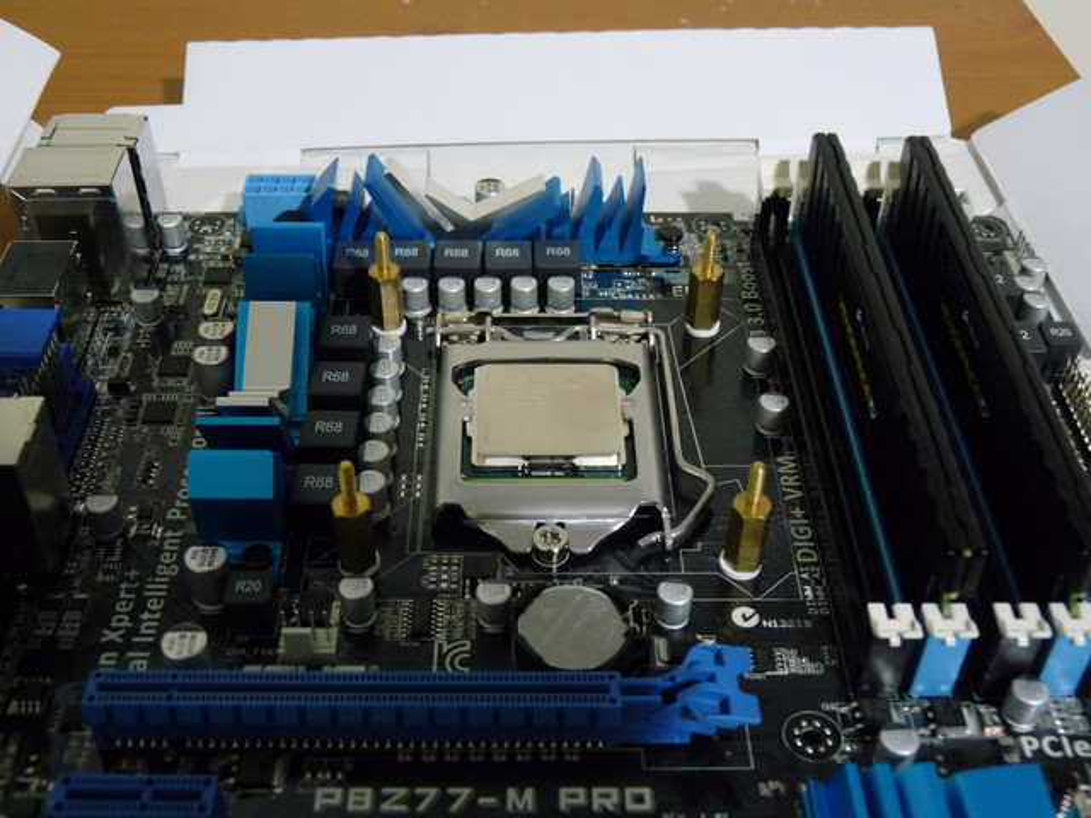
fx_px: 1292
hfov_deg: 45.8
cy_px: 409
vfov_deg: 35.1
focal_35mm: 41
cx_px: 546
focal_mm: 7.3
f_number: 3
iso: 400
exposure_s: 1/6
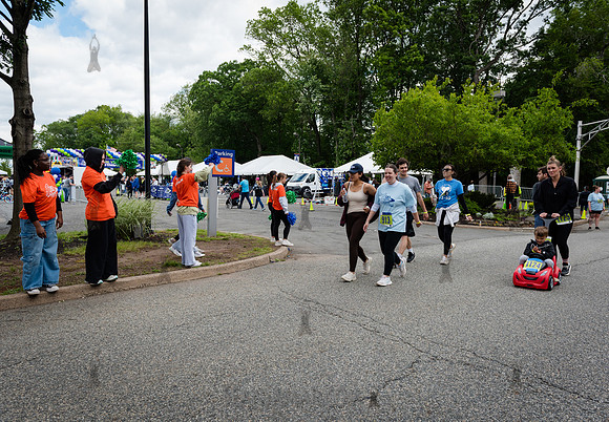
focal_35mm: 25
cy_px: 211
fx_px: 426
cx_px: 293
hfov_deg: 71.1
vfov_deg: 52.8
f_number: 5
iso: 400
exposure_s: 1/800
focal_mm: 24
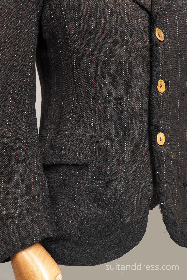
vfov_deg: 41.1
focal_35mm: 48
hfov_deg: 28.1
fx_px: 374
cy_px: 140
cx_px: 94
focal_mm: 32
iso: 400
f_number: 6.3
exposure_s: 1/40
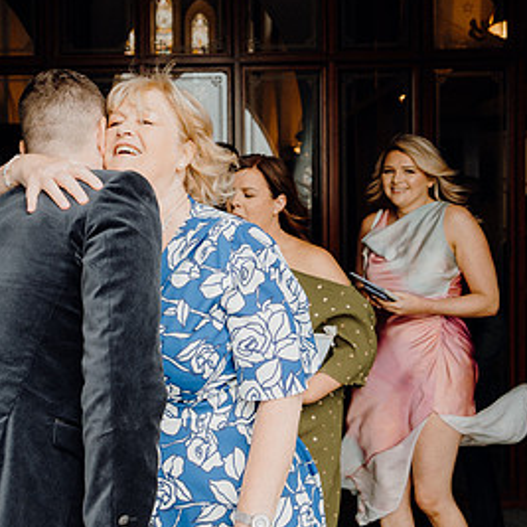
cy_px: 260
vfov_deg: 35.4
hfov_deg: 34.7
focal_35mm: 48
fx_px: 827
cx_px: 144
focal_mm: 26
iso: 250
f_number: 3.5
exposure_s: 1/200
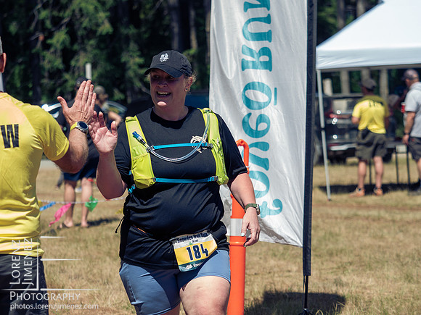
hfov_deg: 15.4
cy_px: 158
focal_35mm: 128
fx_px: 1557
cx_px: 210
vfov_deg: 11.6
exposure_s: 1/2000
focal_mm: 64
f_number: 2.8
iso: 125
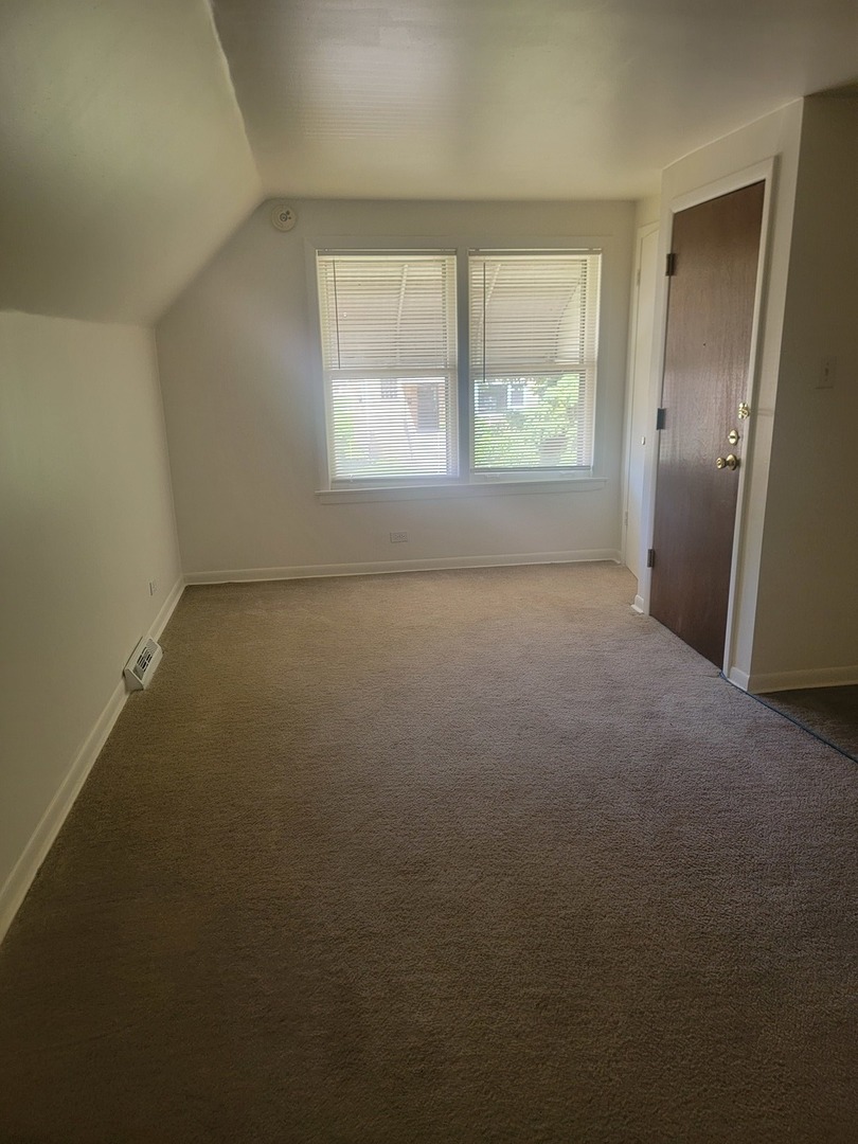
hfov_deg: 56.8
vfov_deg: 71.6
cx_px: 429
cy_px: 572
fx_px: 793
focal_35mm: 24
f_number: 1.8
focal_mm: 6.7
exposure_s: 1/120
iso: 250
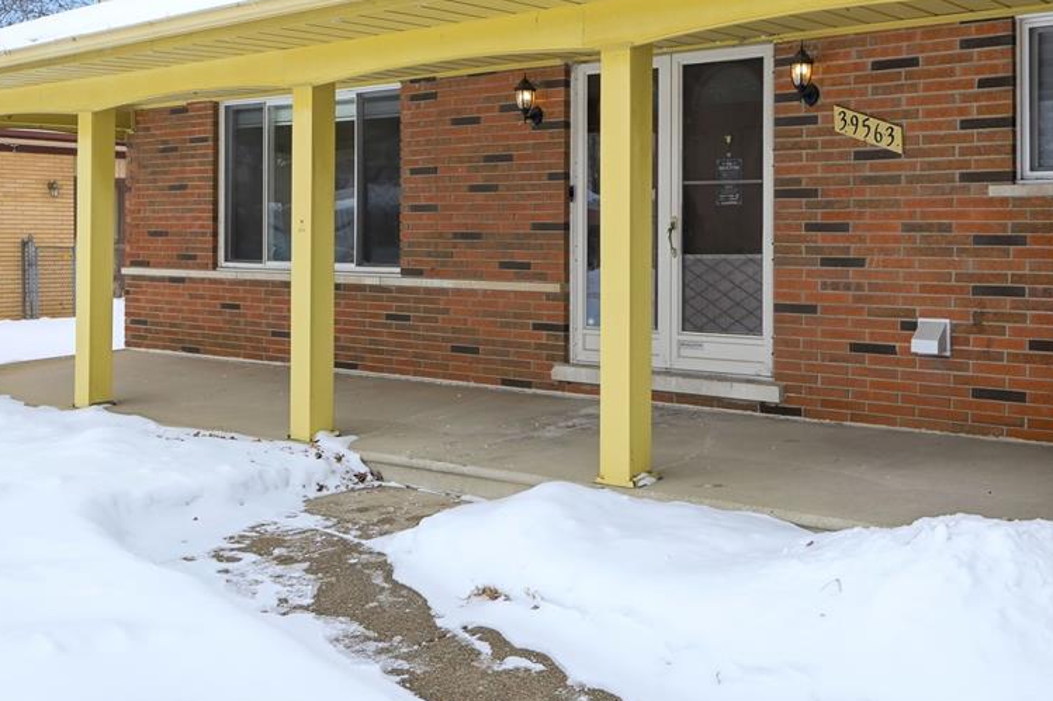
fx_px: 1199
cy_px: 232
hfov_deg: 47.2
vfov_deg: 32.3
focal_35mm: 41
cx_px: 620
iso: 400
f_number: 8
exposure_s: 1/8000
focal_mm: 30
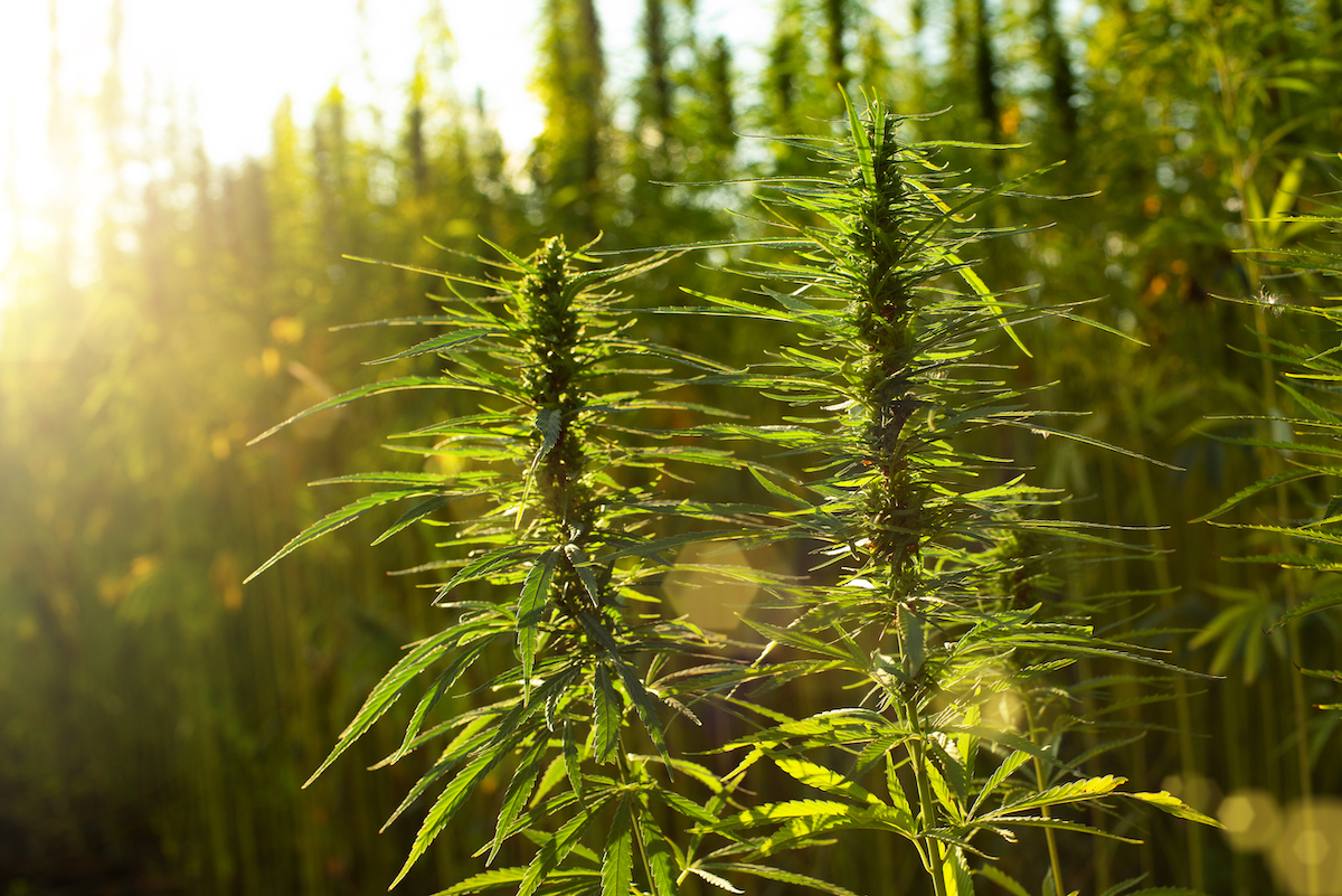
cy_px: 448
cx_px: 671
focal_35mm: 50
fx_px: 1864
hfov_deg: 39.6
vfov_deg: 27.0
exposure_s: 1/400
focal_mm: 50
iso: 400
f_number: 7.1
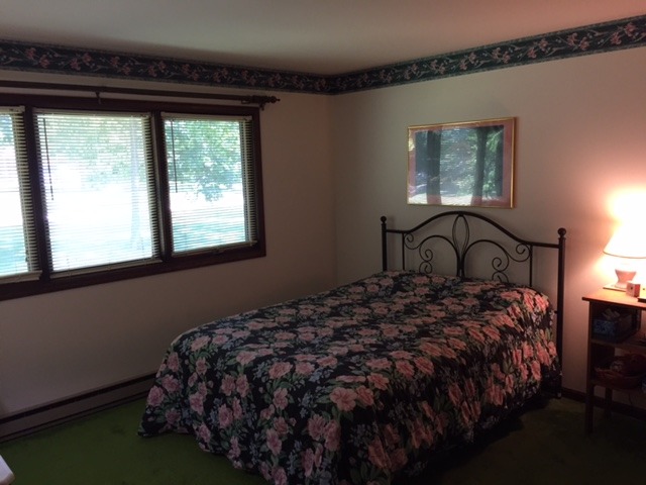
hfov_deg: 61.7
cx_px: 323
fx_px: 541
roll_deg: +1.8
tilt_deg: -8.9
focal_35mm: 29
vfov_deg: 48.2
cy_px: 242
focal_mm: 4.15
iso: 100
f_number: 2.2
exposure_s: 1/30
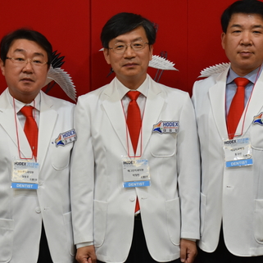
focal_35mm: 123
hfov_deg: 14.2
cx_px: 107
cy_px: 148
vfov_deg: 14.2
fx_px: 1057
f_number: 4
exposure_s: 1/60
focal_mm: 48
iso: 1000
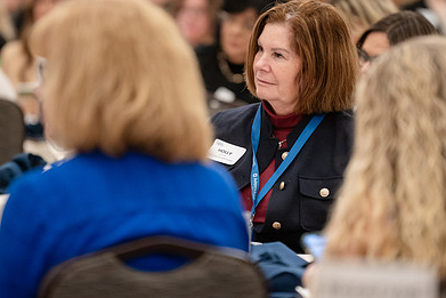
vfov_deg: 4.6
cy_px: 138
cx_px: 217
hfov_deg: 6.9
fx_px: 3681
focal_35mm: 297
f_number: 2.8
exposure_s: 1/250
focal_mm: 200
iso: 3200
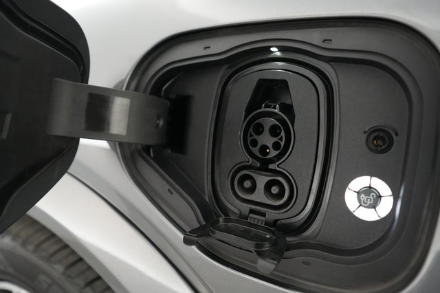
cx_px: 220
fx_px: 330
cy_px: 146
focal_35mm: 27
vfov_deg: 47.9
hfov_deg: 67.4
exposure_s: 1/160
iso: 8000
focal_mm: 27
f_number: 2.8
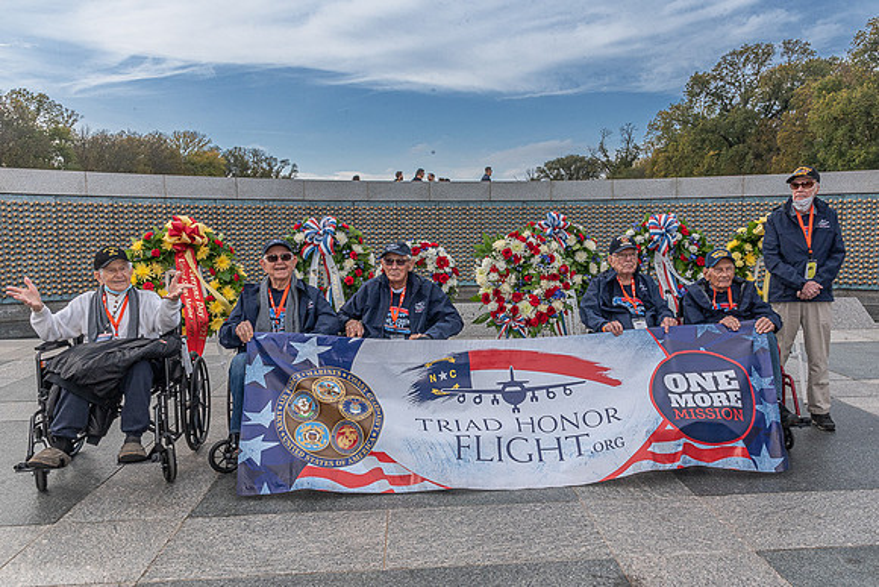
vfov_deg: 44.6
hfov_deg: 63.1
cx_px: 476
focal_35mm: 29
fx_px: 715
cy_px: 312
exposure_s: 1/250
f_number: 18
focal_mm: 27
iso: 500
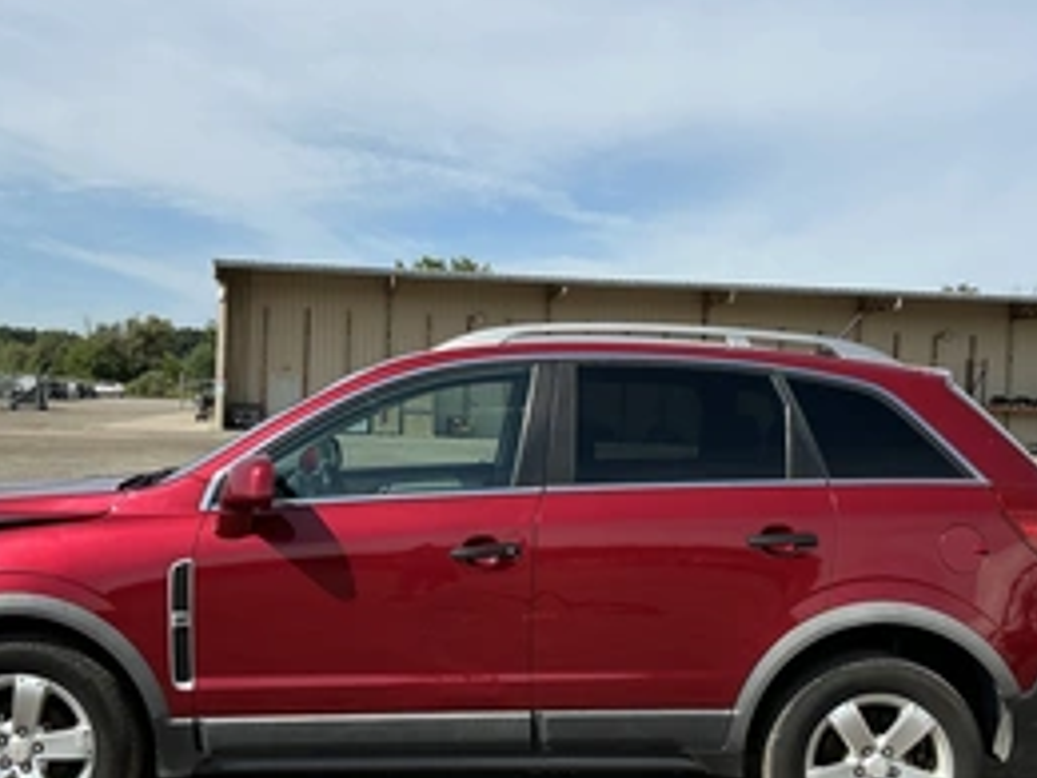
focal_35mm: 43
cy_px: 423
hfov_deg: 43.8
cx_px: 499
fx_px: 1288
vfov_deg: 33.6
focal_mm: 3
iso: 25
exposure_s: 1/2141
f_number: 1.8
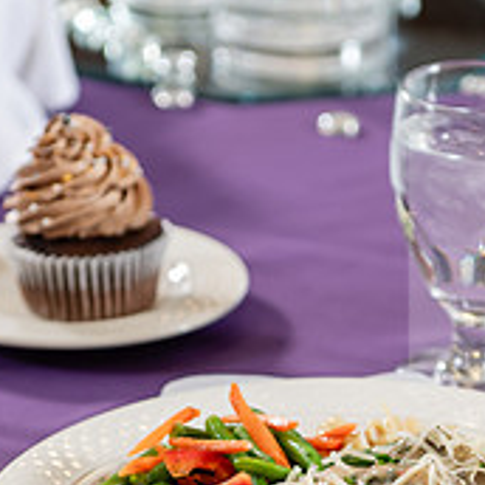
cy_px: 475
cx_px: 324
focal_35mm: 201
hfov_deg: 8.7
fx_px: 3186
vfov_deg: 8.7
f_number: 4
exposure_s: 1/200
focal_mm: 70
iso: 400
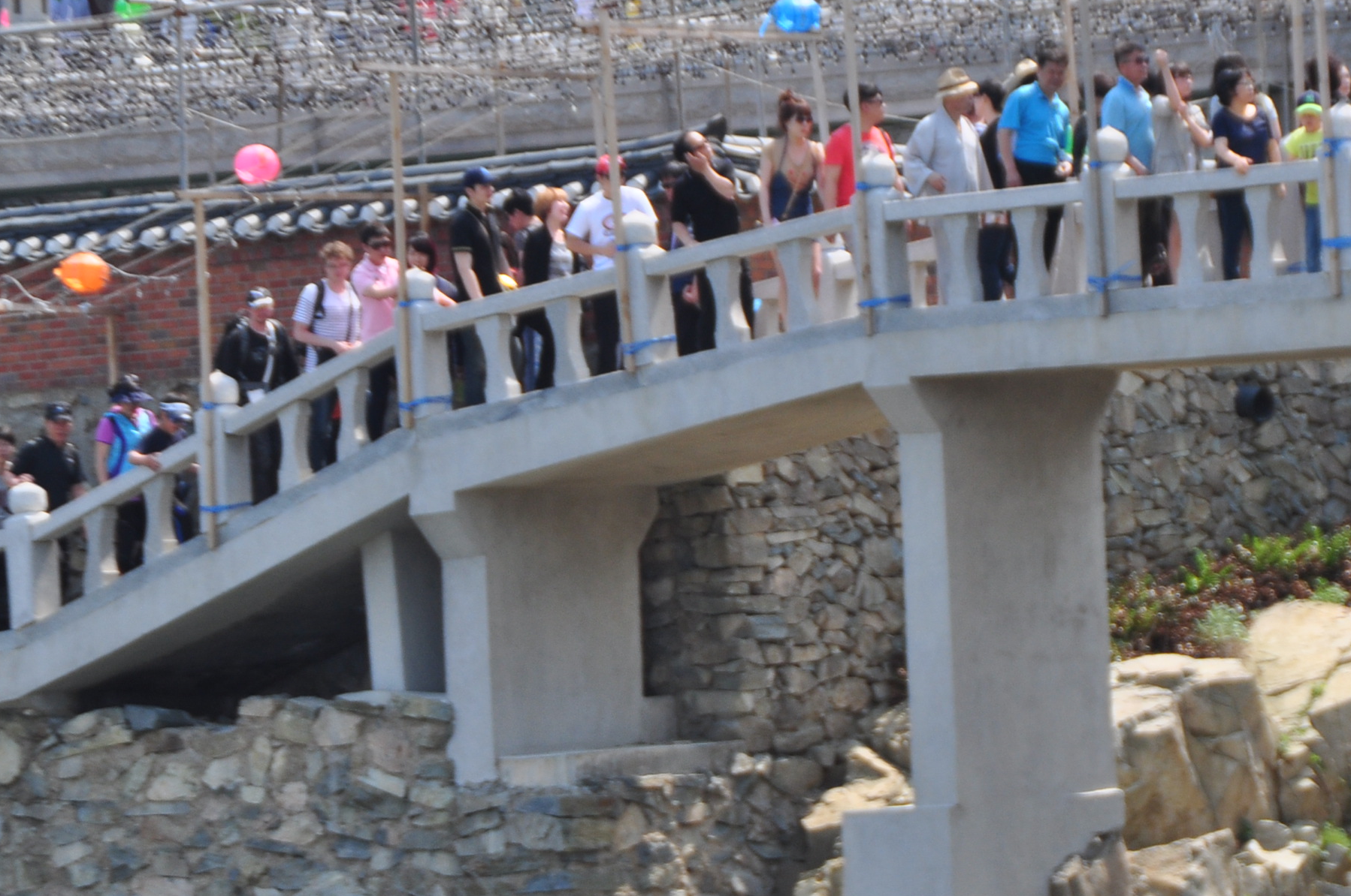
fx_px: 9857
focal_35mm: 263
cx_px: 1014
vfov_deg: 5.2
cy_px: 212
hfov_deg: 7.8
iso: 220
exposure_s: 1/500
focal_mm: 98
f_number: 7.1
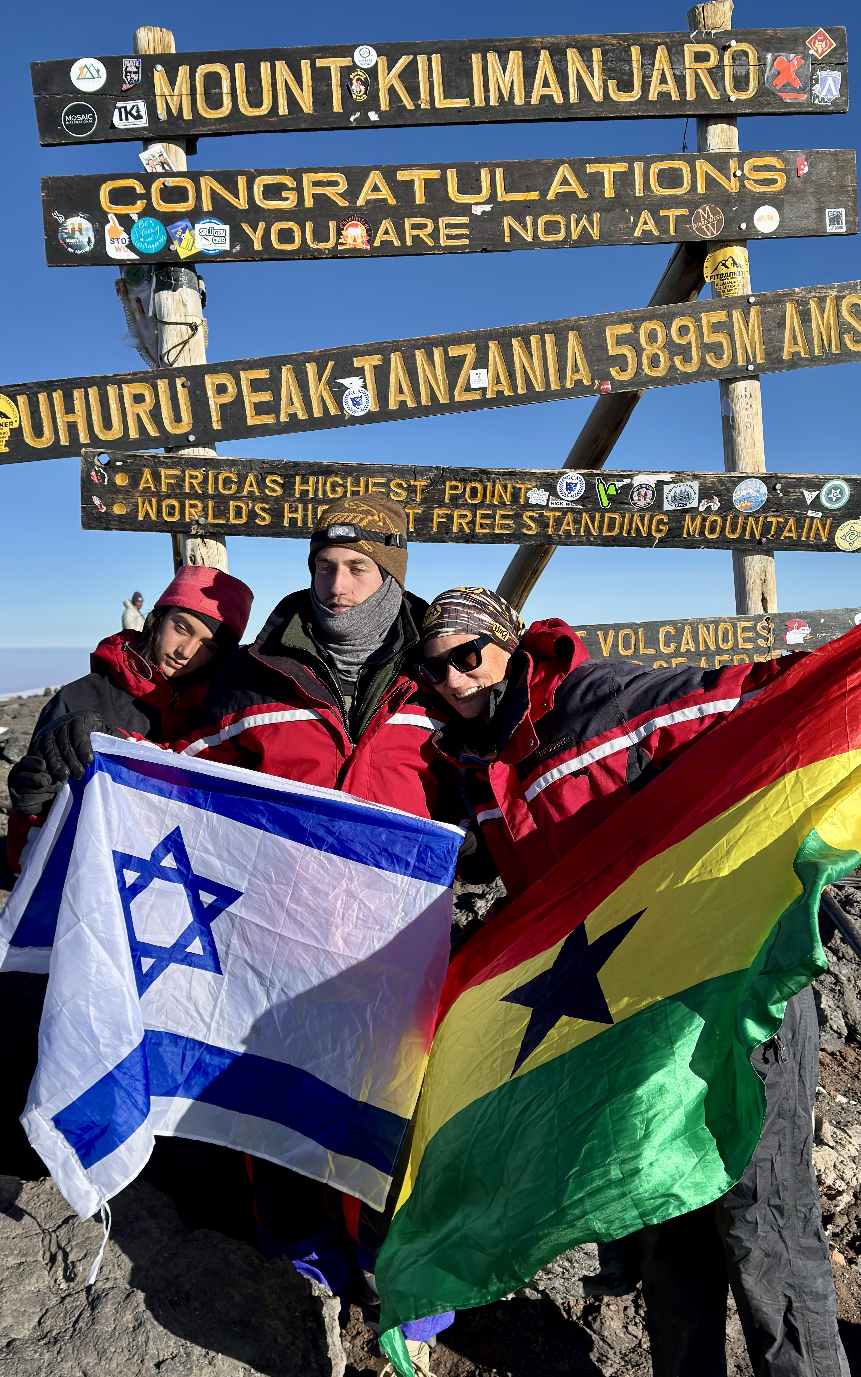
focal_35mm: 38
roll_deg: +0.2
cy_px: 682
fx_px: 1427
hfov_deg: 33.6
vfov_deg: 51.5
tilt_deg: -1.9
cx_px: 430
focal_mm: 6.76
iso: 100
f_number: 1.78
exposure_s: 1/5376
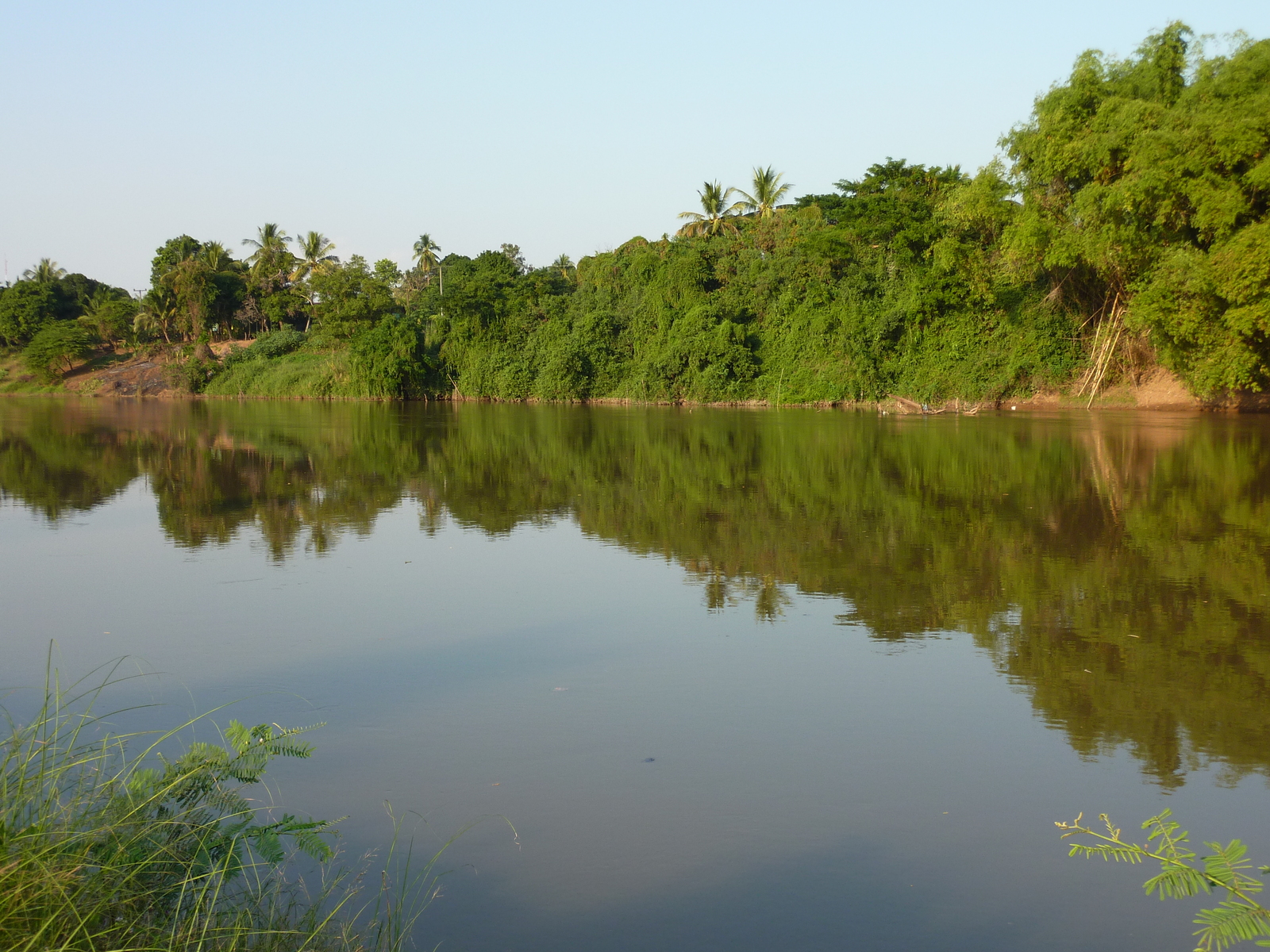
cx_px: 635
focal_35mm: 40
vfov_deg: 36.0
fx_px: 1468
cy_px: 476
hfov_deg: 46.8
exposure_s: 1/320
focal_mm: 6.5
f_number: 4
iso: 80
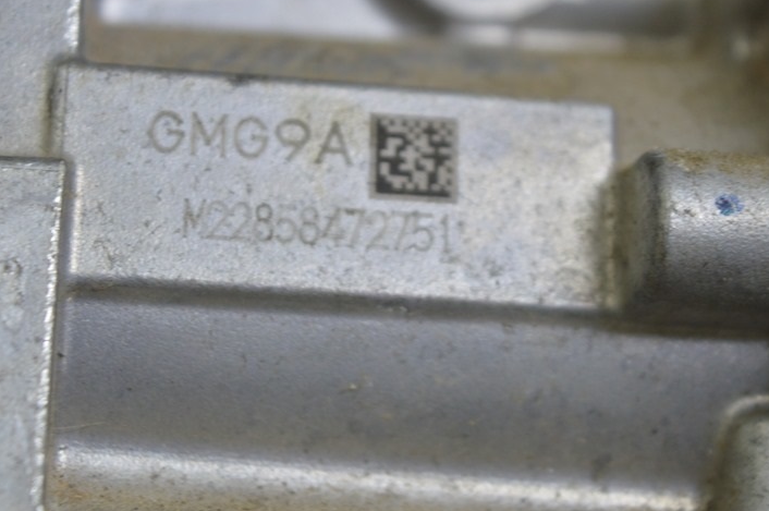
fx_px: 2554
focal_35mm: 120
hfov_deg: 17.1
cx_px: 313
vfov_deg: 11.4
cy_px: 169
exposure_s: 1/20
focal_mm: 55
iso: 400
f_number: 5.6
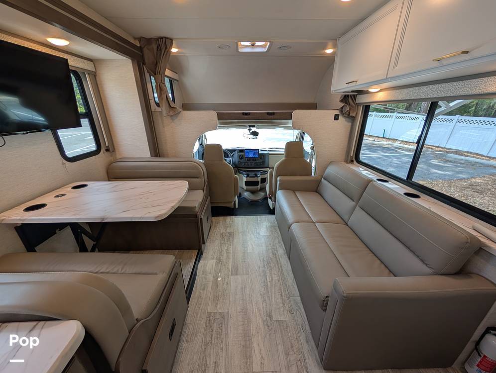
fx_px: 172
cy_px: 186
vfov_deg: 94.6
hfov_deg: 110.5
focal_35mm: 12
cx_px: 248
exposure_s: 1/251
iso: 76
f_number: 1.7
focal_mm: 2.02
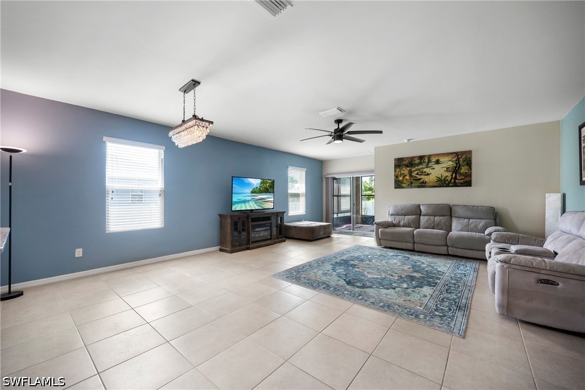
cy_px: 195
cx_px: 292
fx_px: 227
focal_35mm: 14
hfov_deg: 104.3
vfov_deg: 81.2
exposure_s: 1/15
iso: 220
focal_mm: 14
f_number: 4
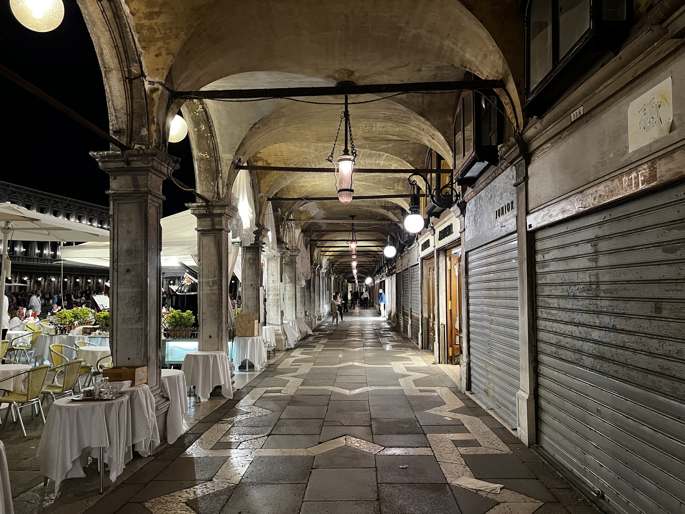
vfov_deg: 53.1
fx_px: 515
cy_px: 257
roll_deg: +0.0
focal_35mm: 26
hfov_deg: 67.3
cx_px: 342
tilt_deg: +3.7
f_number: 1.5
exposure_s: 1/33
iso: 400
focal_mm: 5.7
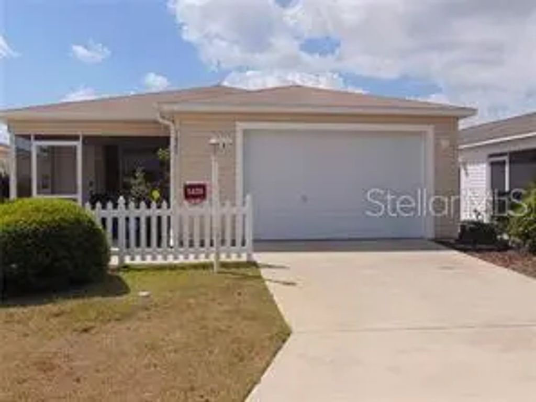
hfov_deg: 52.6
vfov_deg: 40.7
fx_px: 542
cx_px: 268
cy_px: 201
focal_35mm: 35
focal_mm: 6.3
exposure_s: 1/400
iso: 80
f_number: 8.3
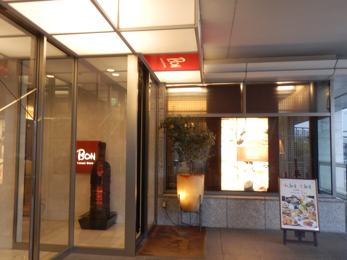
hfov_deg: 61.6
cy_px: 134
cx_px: 166
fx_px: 291
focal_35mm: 29
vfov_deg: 48.2
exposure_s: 1/30
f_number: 3
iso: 125
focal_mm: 4.5
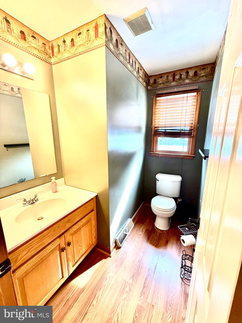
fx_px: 130
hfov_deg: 85.7
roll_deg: -0.2
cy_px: 162
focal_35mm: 14
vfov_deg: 102.1
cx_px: 121
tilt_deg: -10.6
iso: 250
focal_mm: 2.22
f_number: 2.2
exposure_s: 1/60
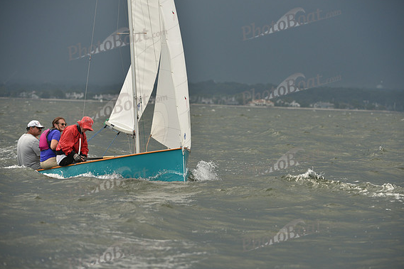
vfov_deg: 5.6
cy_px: 134
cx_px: 205
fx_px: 2750
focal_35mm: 245
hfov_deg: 8.4
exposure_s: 1/1000
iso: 320
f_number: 6.3
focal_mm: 240
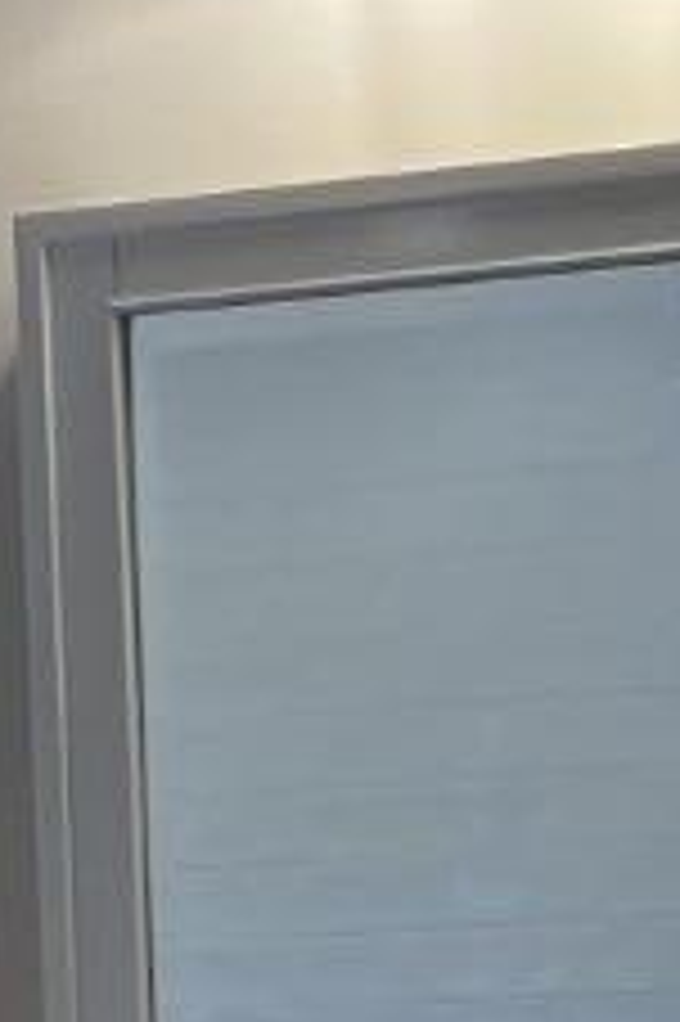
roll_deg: +1.9
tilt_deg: -8.4
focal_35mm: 185
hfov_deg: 7.4
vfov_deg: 10.4
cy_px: 1904
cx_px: 239
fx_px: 5249
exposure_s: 1/120
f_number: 1.8
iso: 80
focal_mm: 3.99
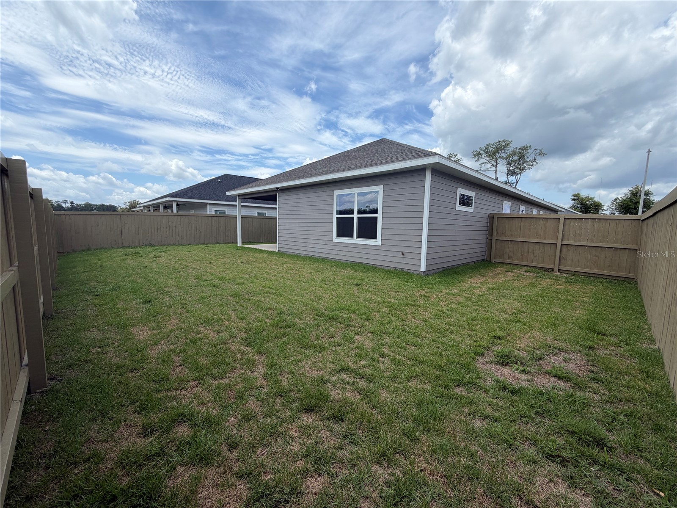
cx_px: 338
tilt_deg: -5.5
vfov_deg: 85.7
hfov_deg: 102.1
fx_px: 274
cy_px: 254
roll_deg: -0.4
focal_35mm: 14
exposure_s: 1/864
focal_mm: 2.22
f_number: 2.2
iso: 20
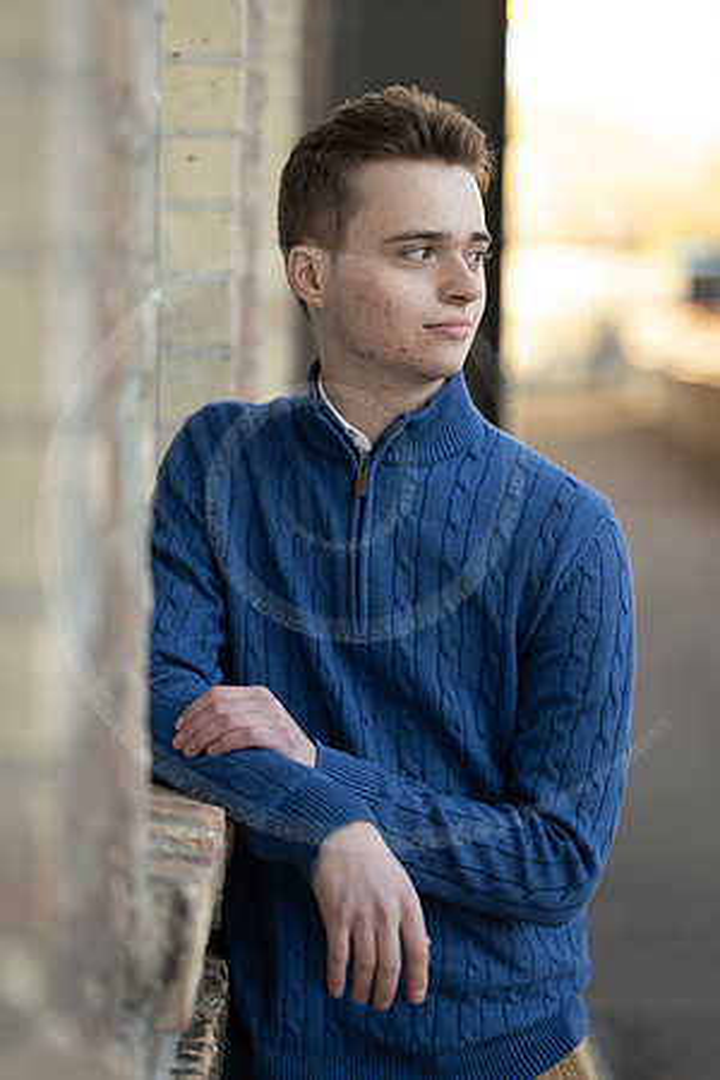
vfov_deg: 23.9
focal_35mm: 85
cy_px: 540
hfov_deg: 16.1
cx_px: 360
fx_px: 2550
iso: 100
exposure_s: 1/160
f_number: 1.8
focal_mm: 85
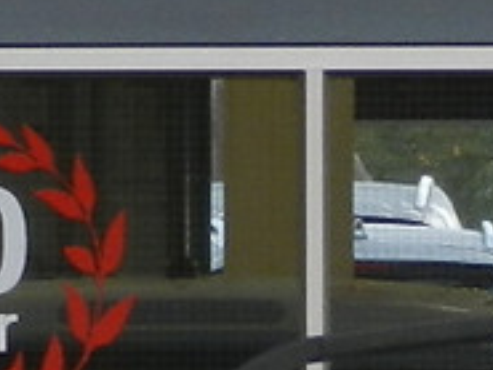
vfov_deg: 1.9
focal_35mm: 777
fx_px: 11073
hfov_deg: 2.6
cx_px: 400
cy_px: 1299
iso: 160
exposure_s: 1/60
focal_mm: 17.7
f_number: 4.6
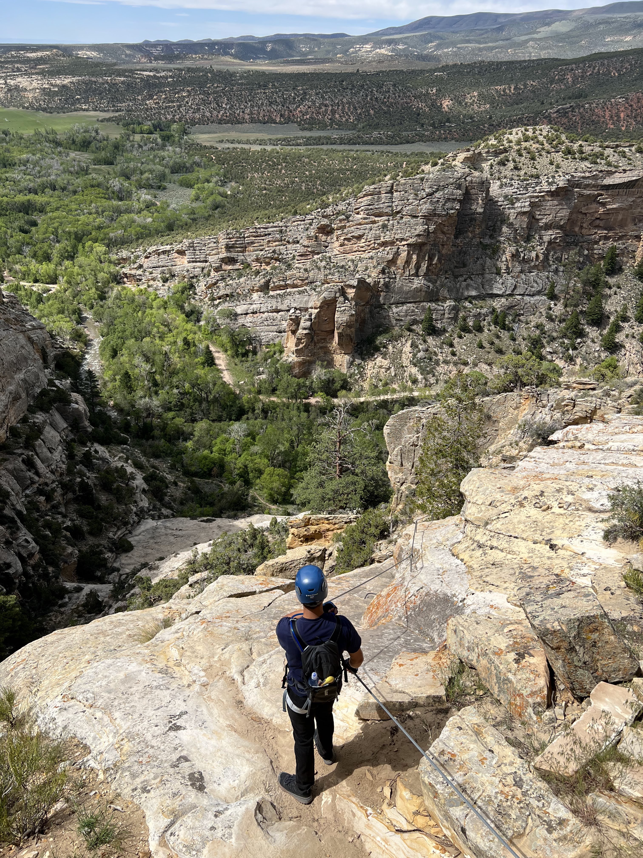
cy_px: 429
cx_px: 322
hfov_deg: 53.1
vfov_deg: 67.3
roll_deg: -2.7
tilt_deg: -29.7
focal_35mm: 26
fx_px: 644
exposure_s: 1/4630
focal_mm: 5.7
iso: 50
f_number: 1.5
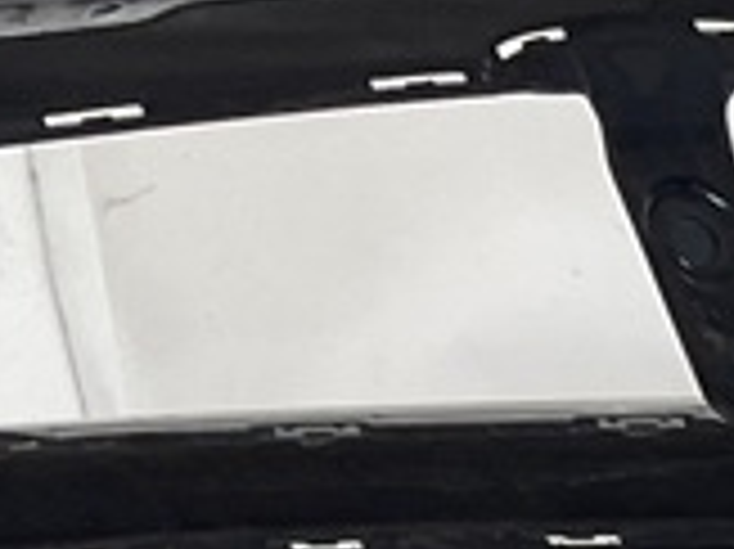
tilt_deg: -21.0
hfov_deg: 9.6
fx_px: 3793
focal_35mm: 179
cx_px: 1851
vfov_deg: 7.8
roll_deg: +5.2
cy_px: 1246
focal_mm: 3
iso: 32
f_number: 1.8
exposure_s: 1/120
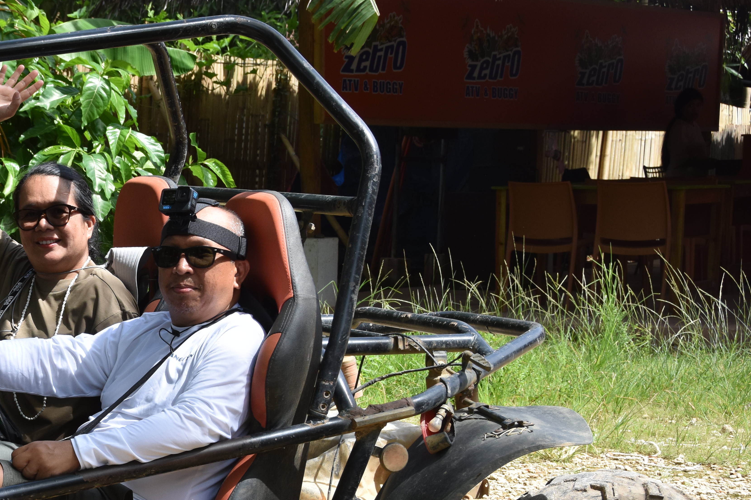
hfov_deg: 18.6
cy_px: 367
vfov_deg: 12.6
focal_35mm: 108
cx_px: 89
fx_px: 2253
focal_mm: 40
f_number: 8
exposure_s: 1/500
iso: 450
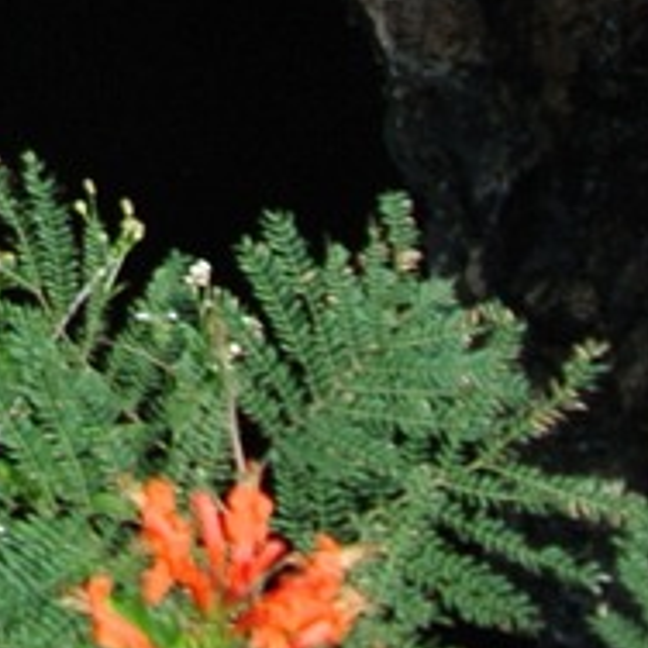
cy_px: -1006
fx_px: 4511
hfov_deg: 6.8
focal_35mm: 213
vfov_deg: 7.6
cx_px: -1785
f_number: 4.5
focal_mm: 10
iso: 100
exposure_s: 1/500
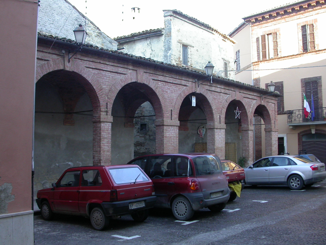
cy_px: 122
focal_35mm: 38
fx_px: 358
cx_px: 163
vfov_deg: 37.7
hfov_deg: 49.0
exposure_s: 1/68.4
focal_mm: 7.85
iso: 100
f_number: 3.7
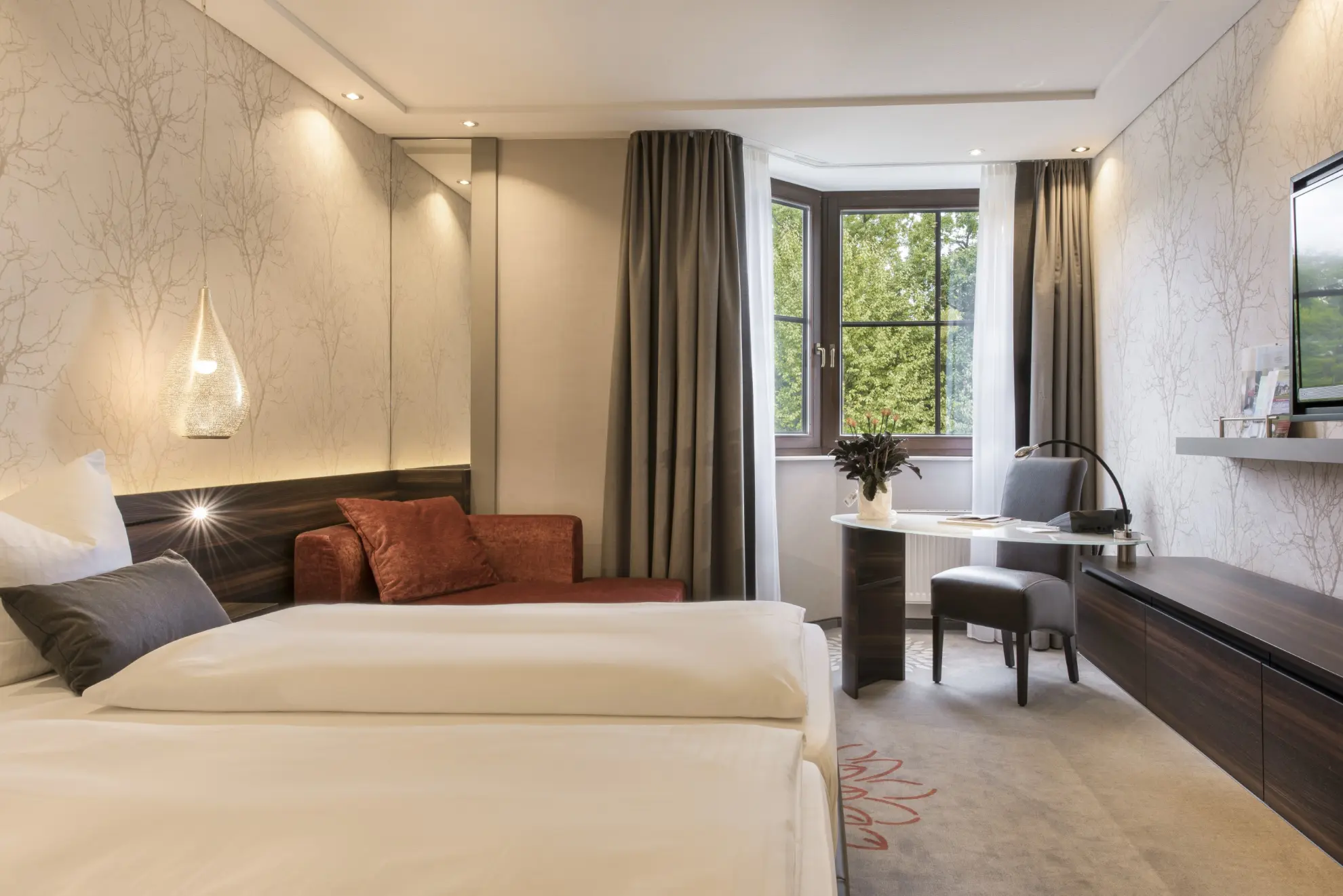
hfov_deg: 73.7
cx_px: 672
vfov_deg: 53.2
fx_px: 895
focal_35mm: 24
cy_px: 448
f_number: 16
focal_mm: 24
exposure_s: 1/1.25
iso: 64
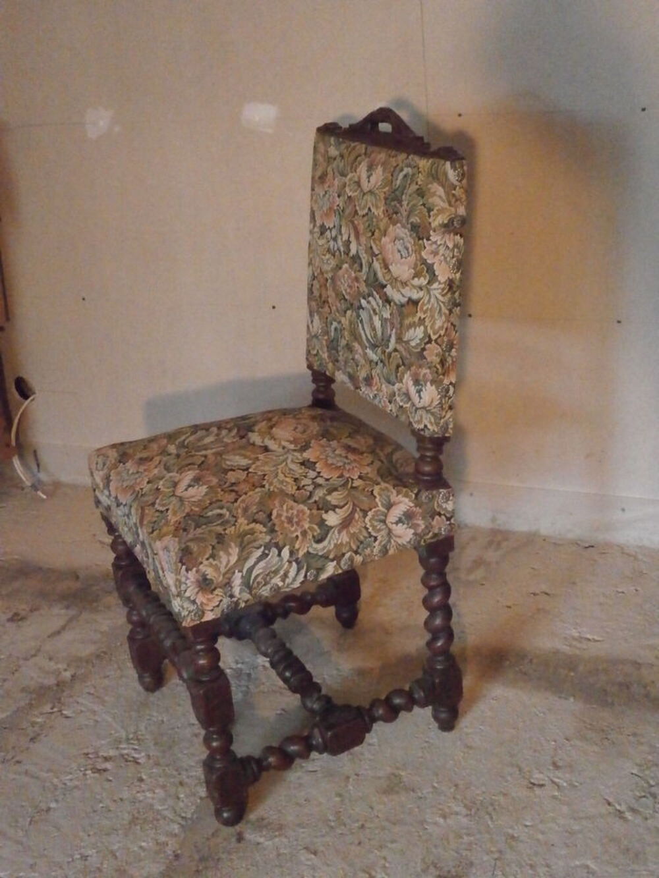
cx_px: 330
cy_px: 439
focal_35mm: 47
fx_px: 1193
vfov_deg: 40.4
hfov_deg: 30.9
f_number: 3.4
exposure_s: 1/100
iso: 1600
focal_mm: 8.3
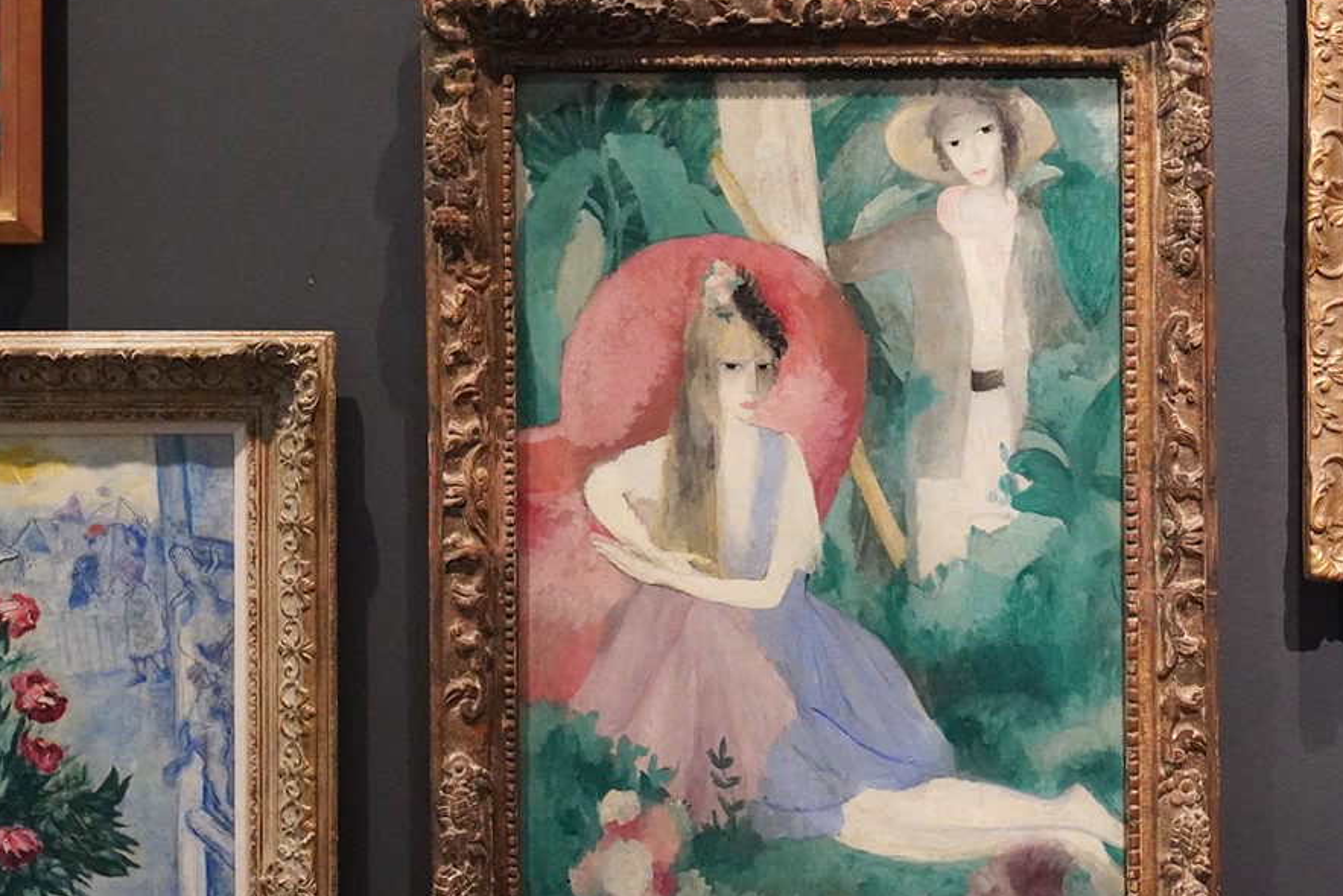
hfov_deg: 26.3
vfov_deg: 17.7
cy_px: 493
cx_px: 706
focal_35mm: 77
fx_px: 2873
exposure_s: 1/100
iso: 10000
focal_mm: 34
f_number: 5.6
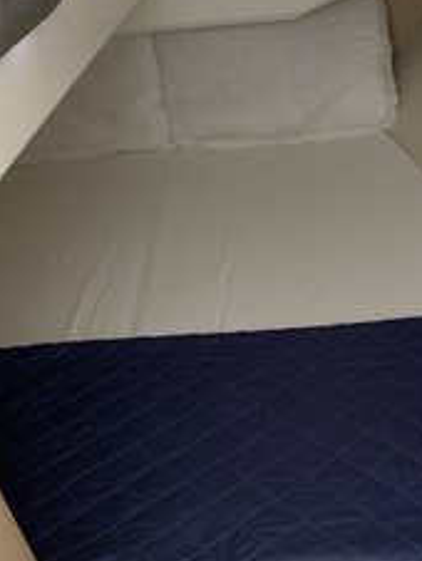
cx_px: 350
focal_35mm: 46
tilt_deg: -40.6
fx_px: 746
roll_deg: +3.5
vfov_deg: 40.6
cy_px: 382
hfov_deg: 30.6
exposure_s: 1/60
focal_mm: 4.25
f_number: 1.8
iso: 320
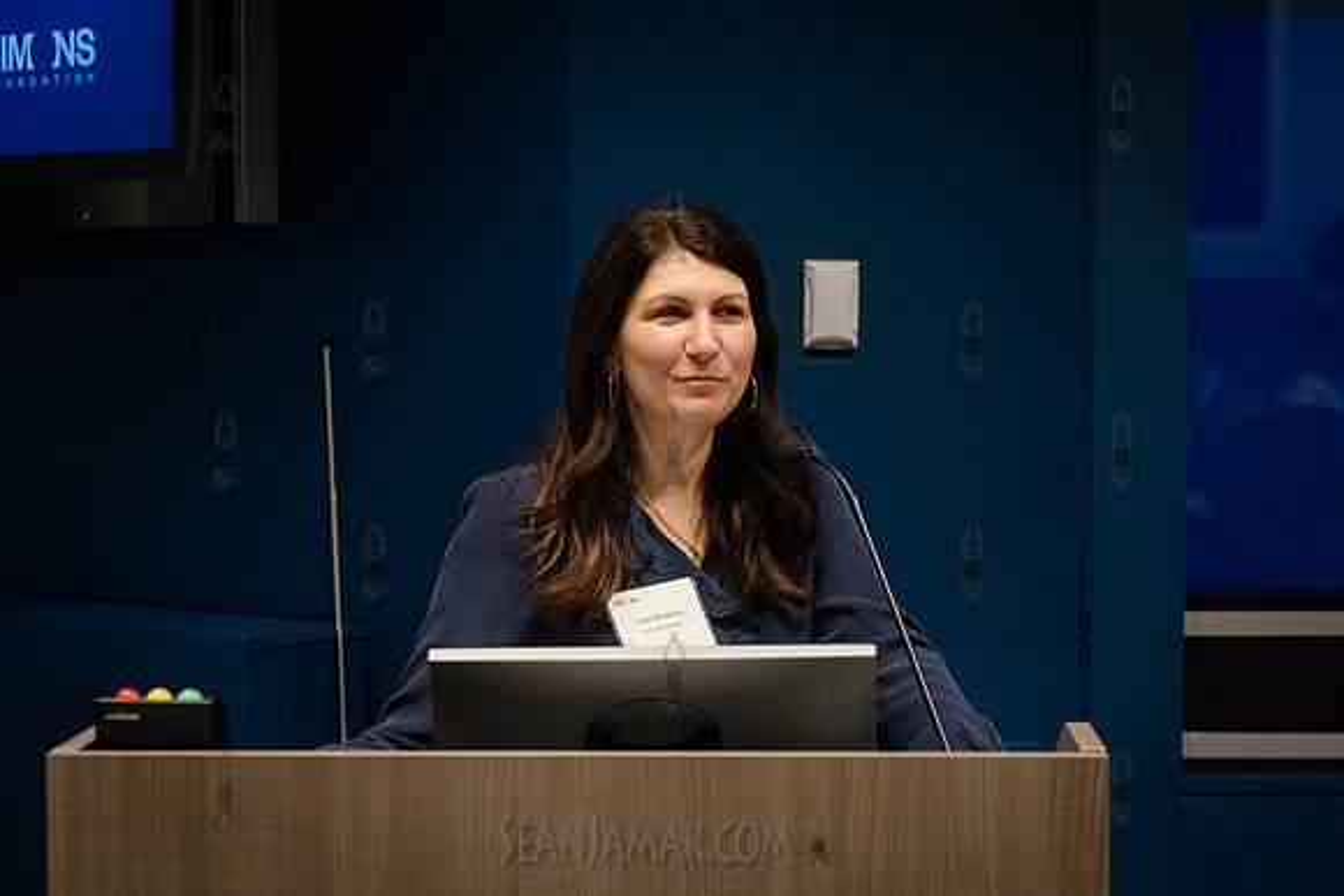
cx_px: 659
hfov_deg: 23.7
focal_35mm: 86
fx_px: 3199
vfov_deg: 16.0
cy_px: 466
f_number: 4.5
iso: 3200
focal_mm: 80
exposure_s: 1/250
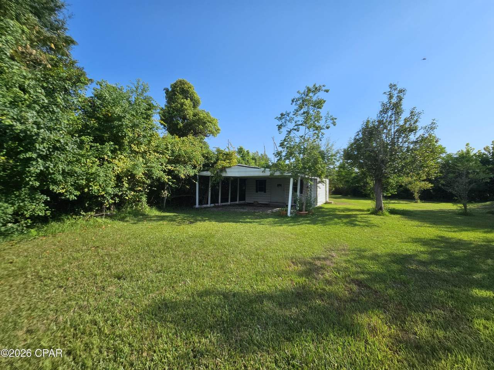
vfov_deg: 89.9
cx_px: 247
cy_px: 185
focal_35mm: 13
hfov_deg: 106.2
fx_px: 186
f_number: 2.2
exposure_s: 1/2122
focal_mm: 2.2
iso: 50
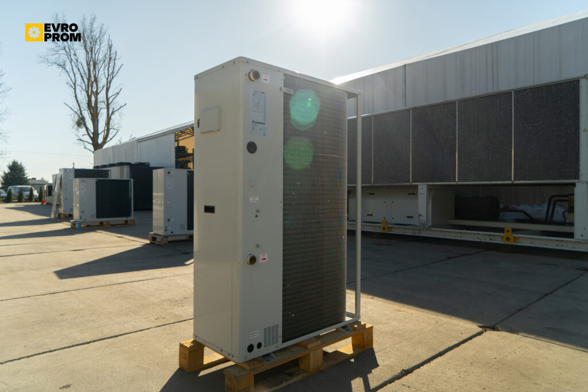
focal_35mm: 24
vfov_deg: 53.1
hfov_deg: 73.7
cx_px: 294
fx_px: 392
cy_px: 196
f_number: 5
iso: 100
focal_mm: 24
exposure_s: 1/100
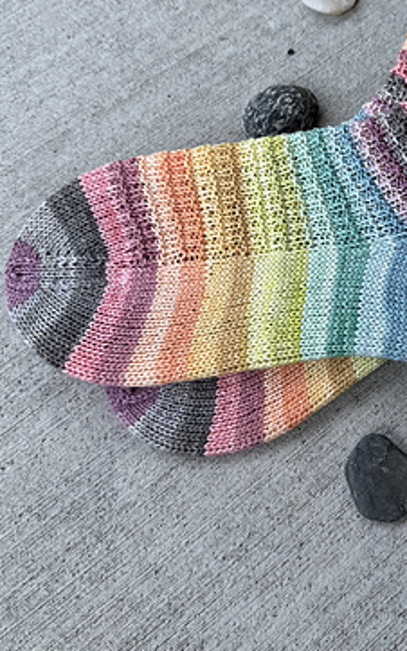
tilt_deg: -60.7
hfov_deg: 26.8
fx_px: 799
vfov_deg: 43.8
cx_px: 422
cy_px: 219
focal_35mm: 45
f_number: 1.78
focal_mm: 6.76
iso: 80
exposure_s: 1/967
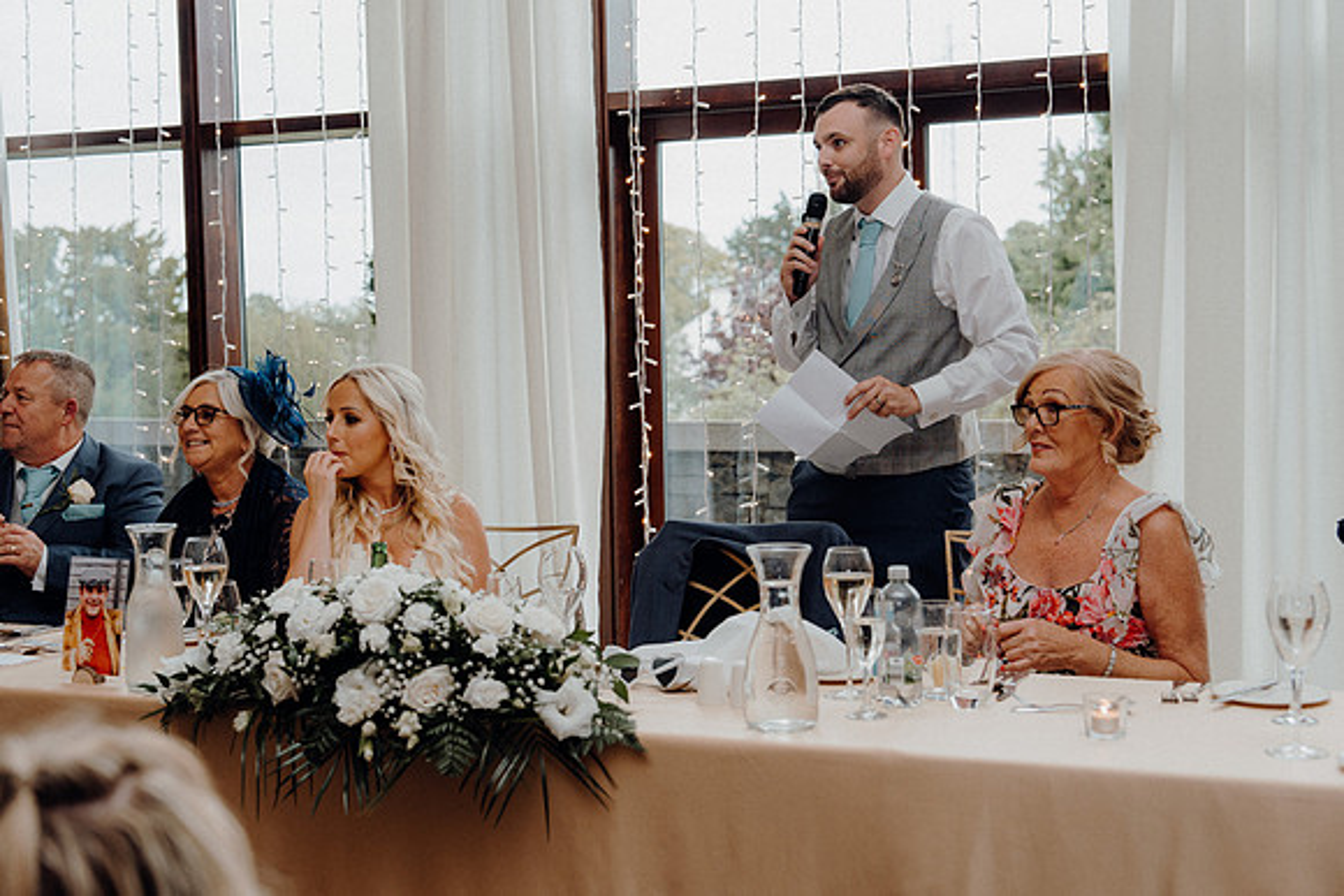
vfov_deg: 28.1
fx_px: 1792
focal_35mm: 48
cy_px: 448
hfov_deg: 41.1
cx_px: 672
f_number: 3.5
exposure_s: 1/160
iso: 640
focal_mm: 48
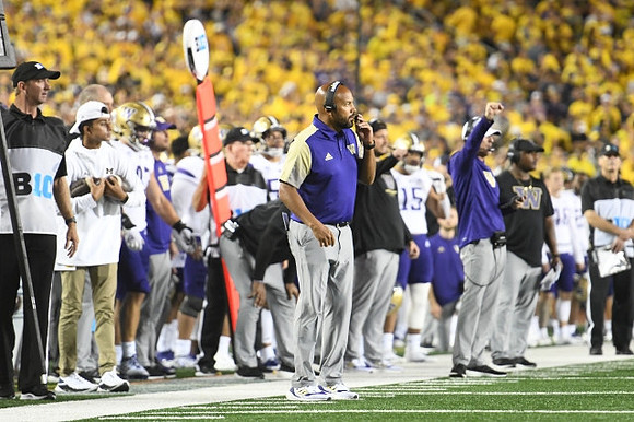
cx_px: 317
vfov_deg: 4.6
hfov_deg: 6.9
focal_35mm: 300
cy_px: 211
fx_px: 5280
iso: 3200
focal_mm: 200
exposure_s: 1/800
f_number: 2.8
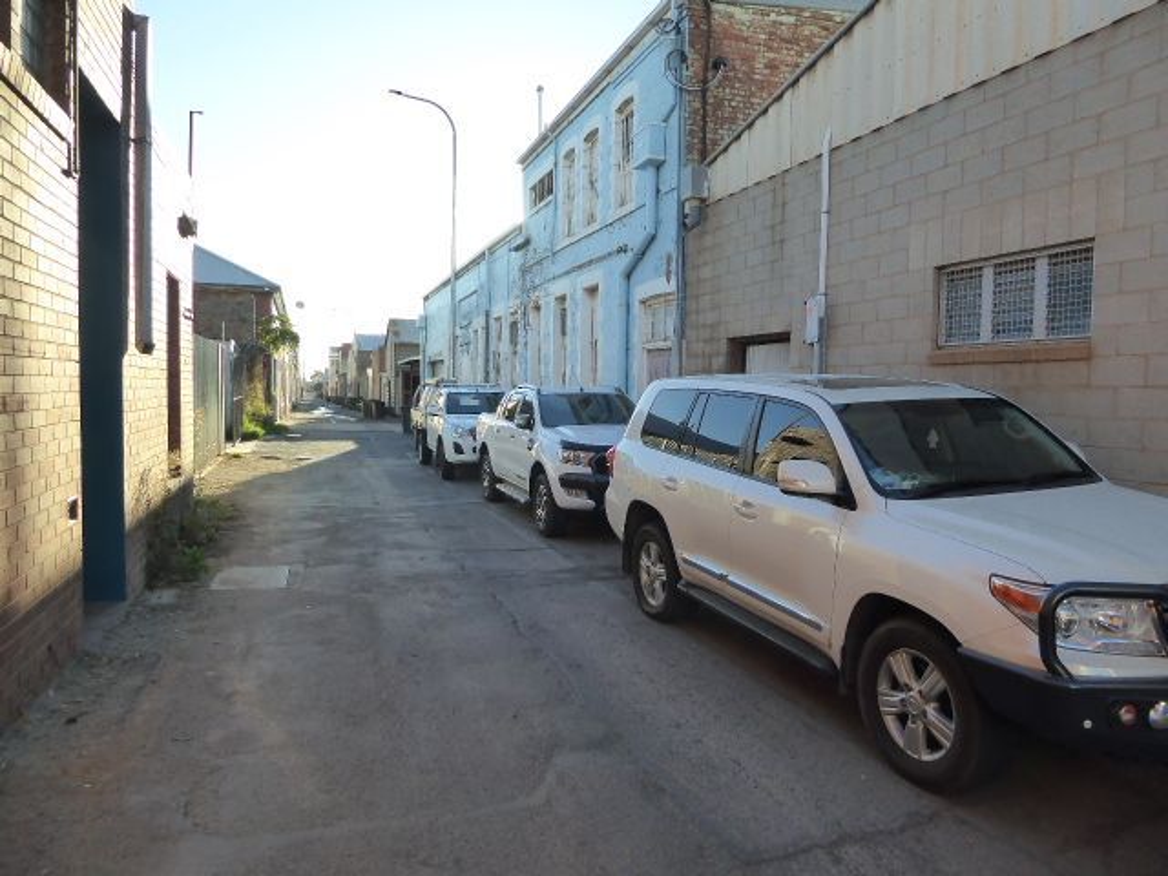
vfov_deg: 54.9
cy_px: 438
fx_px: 844
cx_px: 584
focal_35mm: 25
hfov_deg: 69.4
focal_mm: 4.3
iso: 160
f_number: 3.3
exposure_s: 1/320
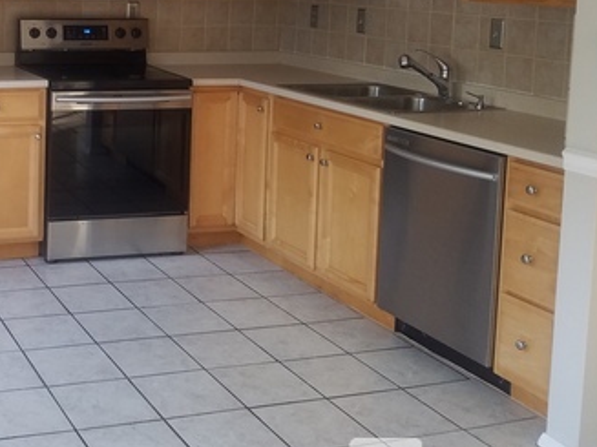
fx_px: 914
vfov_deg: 26.7
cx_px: 36
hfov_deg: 33.8
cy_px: 55
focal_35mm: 53
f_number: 1.7
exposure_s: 1/40
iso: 100
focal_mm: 4.2
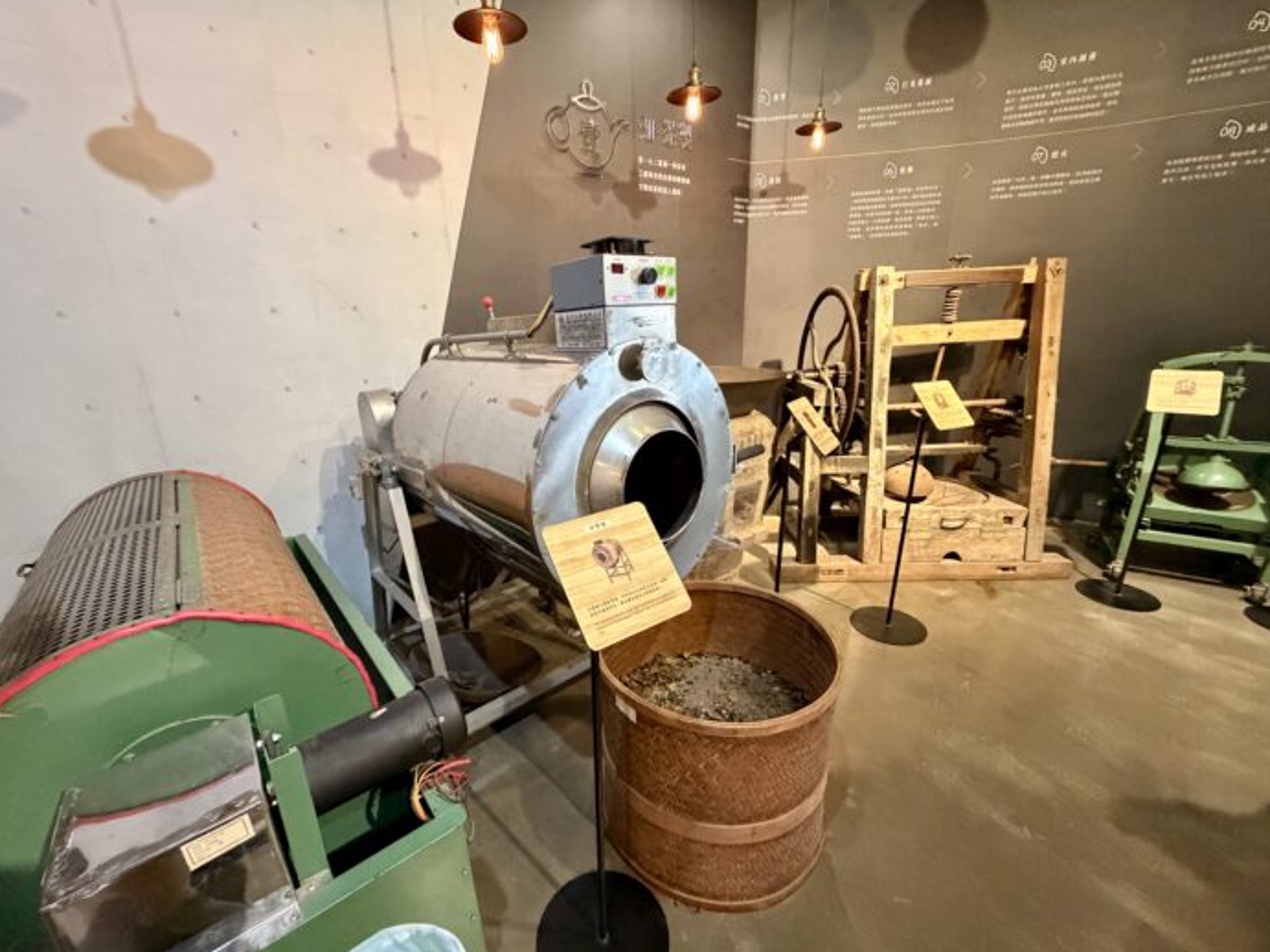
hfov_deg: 98.1
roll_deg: +2.2
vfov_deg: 81.7
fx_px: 550
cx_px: 610
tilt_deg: -17.8
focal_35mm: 15
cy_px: 488
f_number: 2.2
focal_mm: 2.22
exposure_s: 1/60
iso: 1000
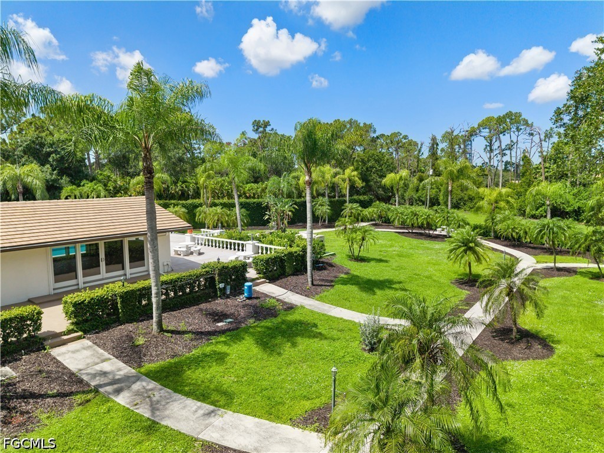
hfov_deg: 71.6
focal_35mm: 24
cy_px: 226
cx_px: 302
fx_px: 419
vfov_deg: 56.8
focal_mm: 8.67
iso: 100
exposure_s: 1/500
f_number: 1.8
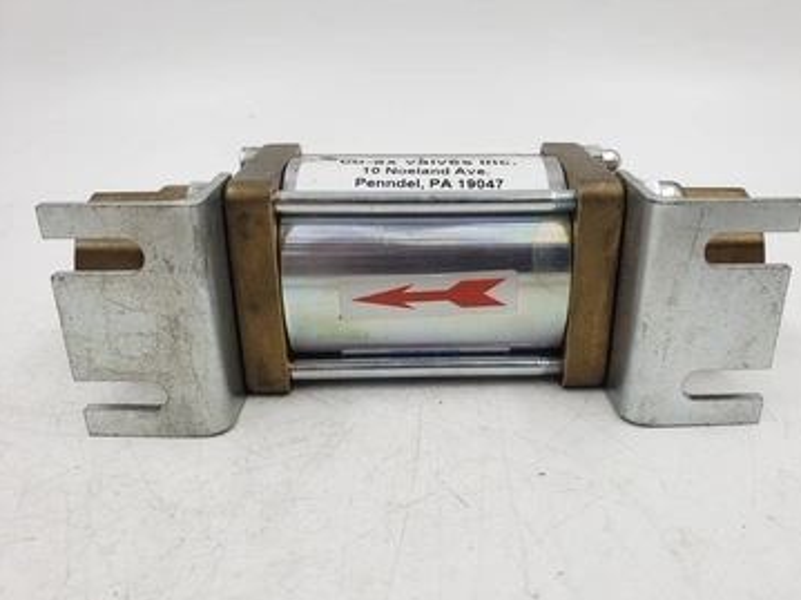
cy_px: 328
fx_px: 671
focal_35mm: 29
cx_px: 442
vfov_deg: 48.1
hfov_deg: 61.5
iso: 50
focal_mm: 4.3
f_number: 2.4
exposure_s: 1/180
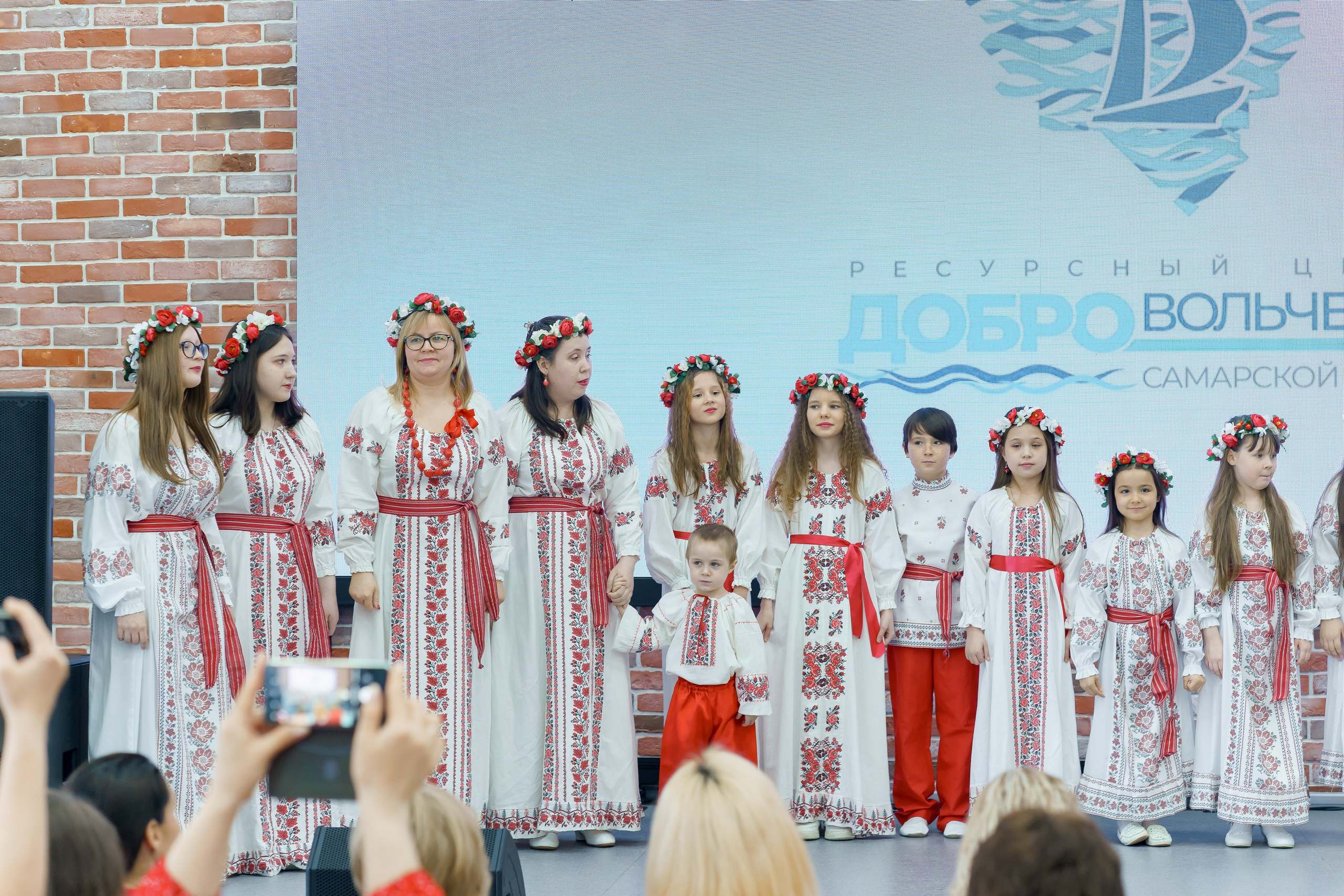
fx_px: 3173
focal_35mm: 85
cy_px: 448
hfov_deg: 23.9
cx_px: 672
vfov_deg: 16.1
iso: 1000
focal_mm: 85
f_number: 4
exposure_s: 1/125
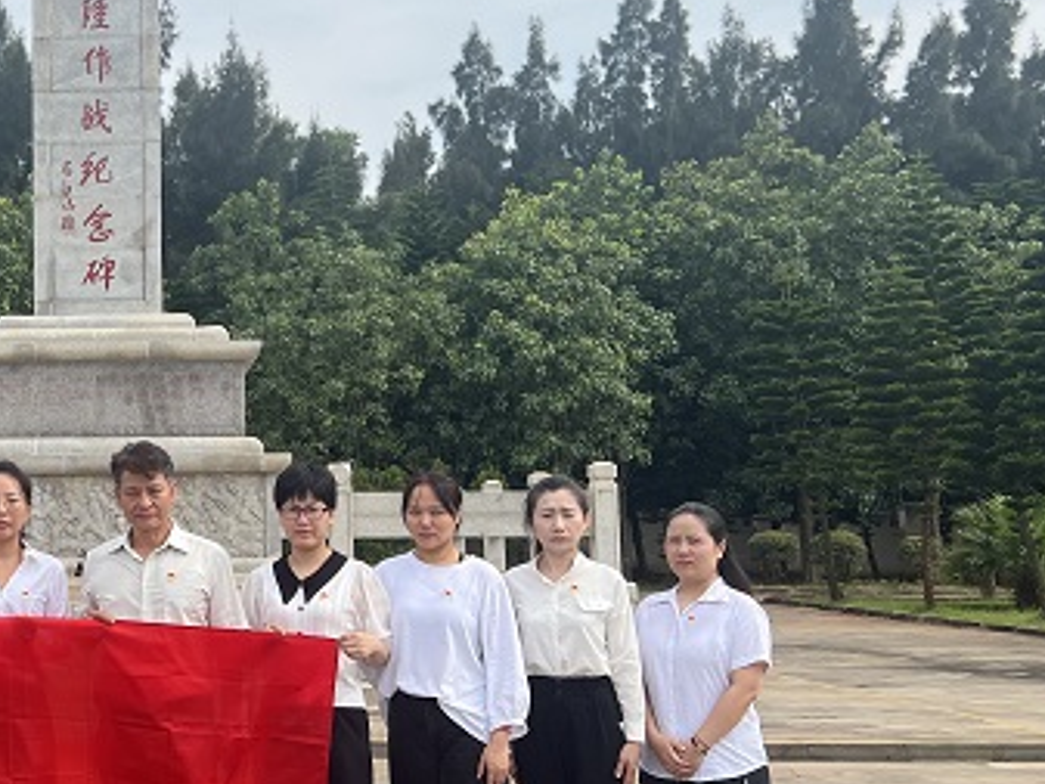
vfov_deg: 27.0
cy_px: 367
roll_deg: +0.4
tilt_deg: +6.8
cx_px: 62
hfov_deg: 33.3
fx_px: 1631
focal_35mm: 54
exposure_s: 1/3968
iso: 50
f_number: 1.5
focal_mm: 5.7
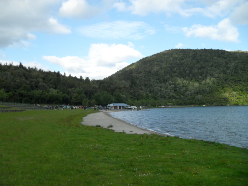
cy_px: 93
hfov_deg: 52.6
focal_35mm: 35
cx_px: 124
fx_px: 251
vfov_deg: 40.7
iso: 100
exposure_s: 1/90
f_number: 8.9
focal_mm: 6.2
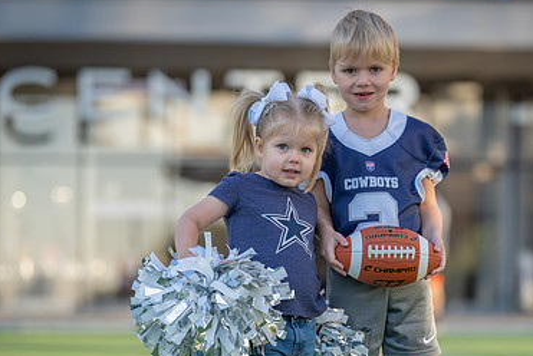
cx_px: 338
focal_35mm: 201
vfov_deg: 6.8
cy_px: 263
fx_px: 2978
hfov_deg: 10.2
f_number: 2.8
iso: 100
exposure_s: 1/400
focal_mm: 126
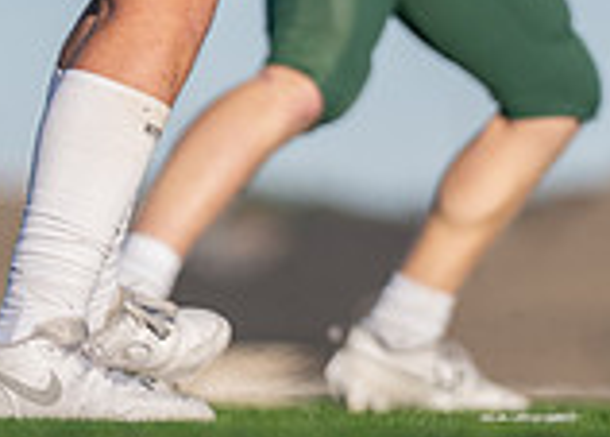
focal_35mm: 1050
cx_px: 421
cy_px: -279
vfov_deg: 1.4
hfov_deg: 1.9
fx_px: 18199
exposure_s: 1/1600
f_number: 2.8
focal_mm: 200
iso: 100
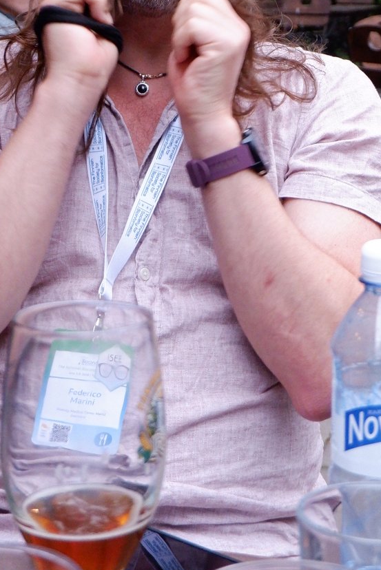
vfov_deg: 22.5
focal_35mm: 87
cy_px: 12
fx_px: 1379
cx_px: 201
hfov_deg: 15.7
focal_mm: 24.9
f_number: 4.4
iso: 3200
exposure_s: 1/180
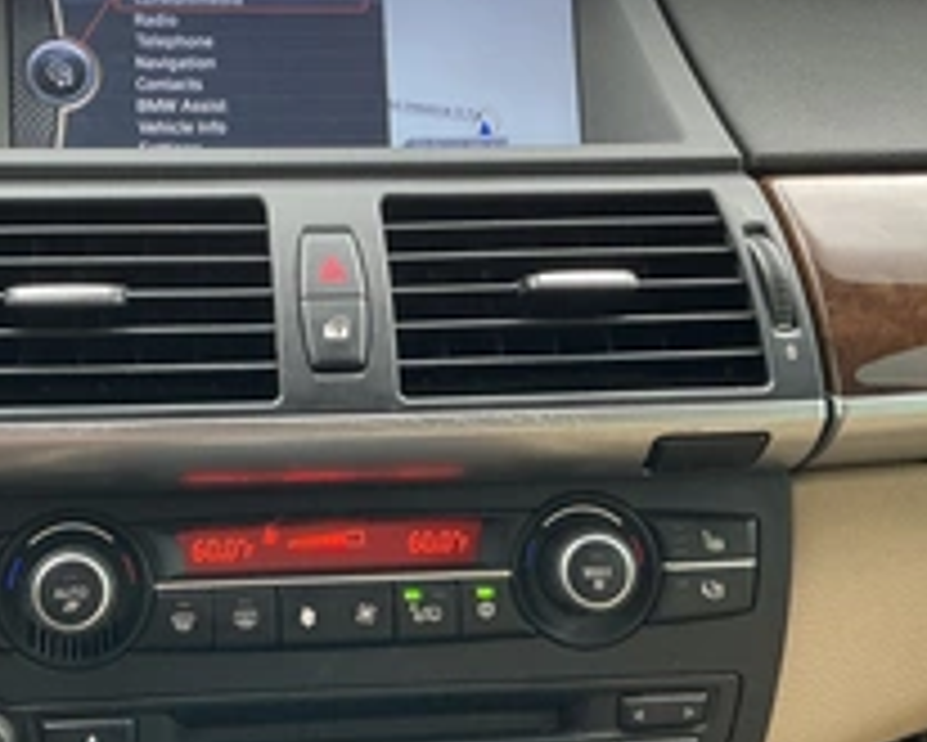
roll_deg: +1.5
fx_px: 1455
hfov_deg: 34.9
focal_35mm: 53
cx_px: 284
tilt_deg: -19.1
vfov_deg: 28.6
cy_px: 373
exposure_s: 1/60
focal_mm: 3
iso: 125
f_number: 1.8
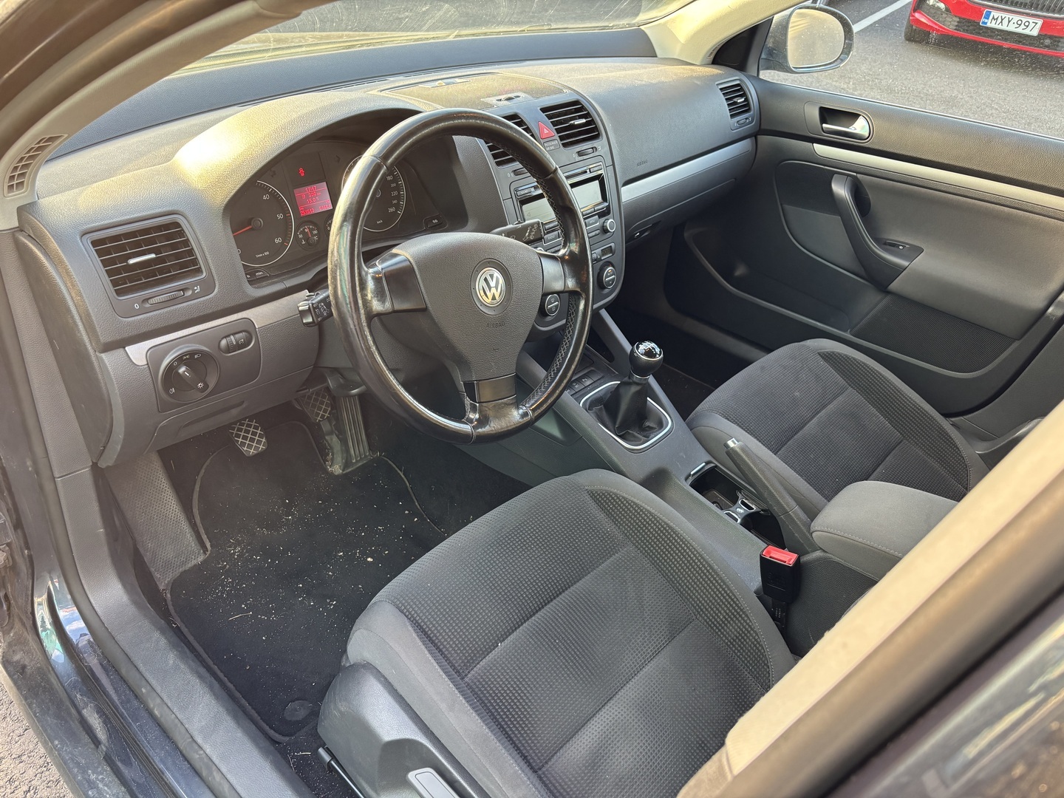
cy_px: 399
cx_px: 532
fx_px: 799
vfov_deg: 53.1
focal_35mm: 26
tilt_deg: -36.2
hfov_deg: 67.3
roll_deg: -5.3
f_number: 1.6
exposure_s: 1/86
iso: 125
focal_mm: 5.96
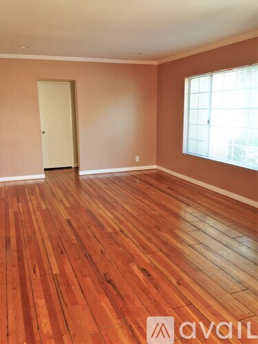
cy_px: 172
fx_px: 328
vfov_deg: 55.4
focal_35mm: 33
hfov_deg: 42.9
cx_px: 129
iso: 50
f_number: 2.4
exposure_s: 1/20
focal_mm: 4.12
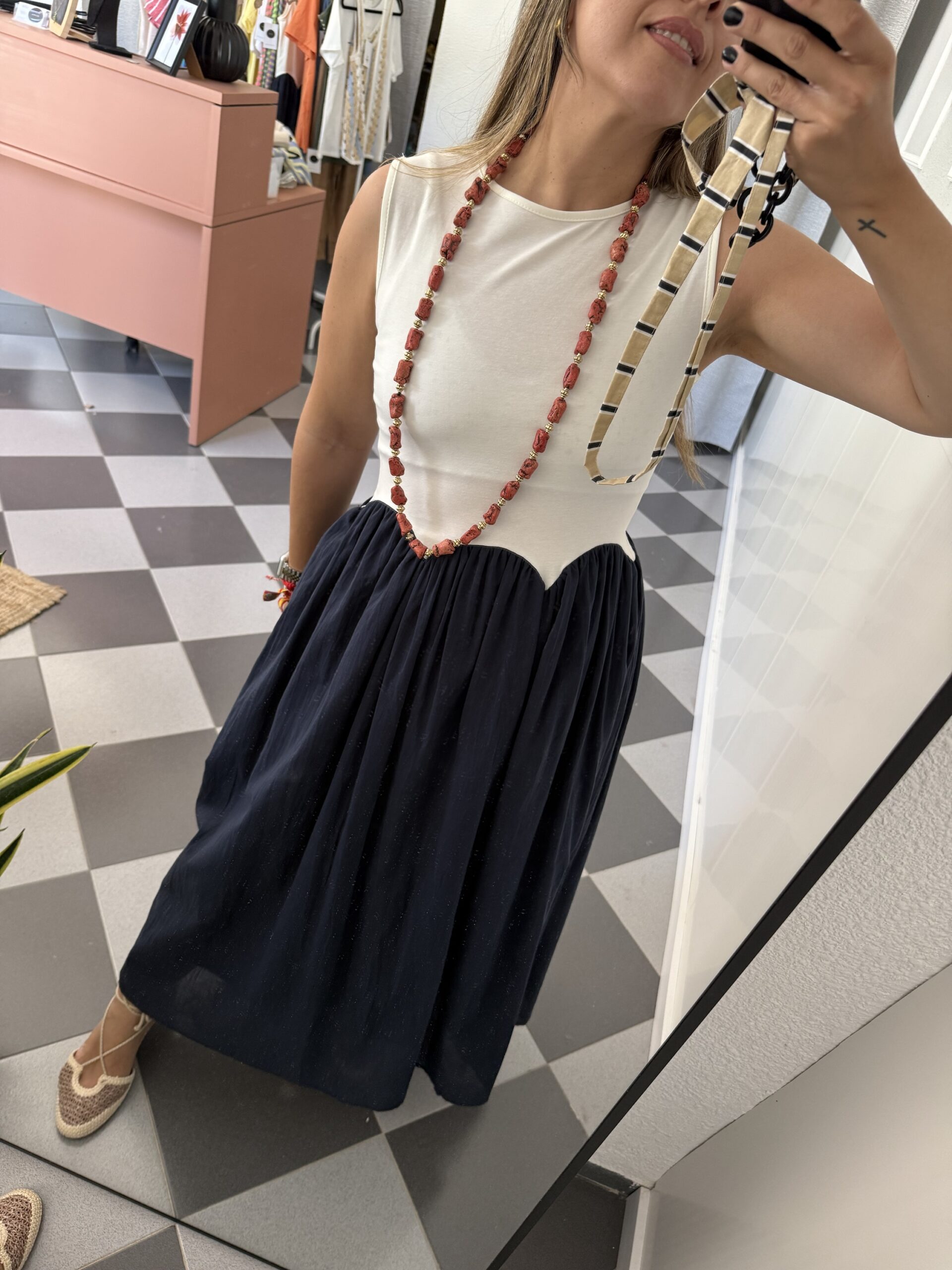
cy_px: 635
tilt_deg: -46.7
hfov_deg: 56.8
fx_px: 880
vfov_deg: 71.6
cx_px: 476
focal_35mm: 24
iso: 200
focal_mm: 6.76
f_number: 1.78
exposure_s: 1/107
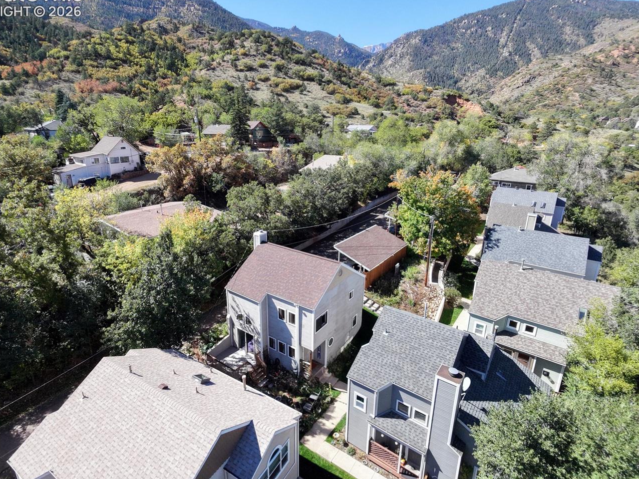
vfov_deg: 71.5
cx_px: 305
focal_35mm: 18
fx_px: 332
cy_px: 224
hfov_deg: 87.7
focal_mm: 3
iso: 290
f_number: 2.2
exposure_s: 1/800
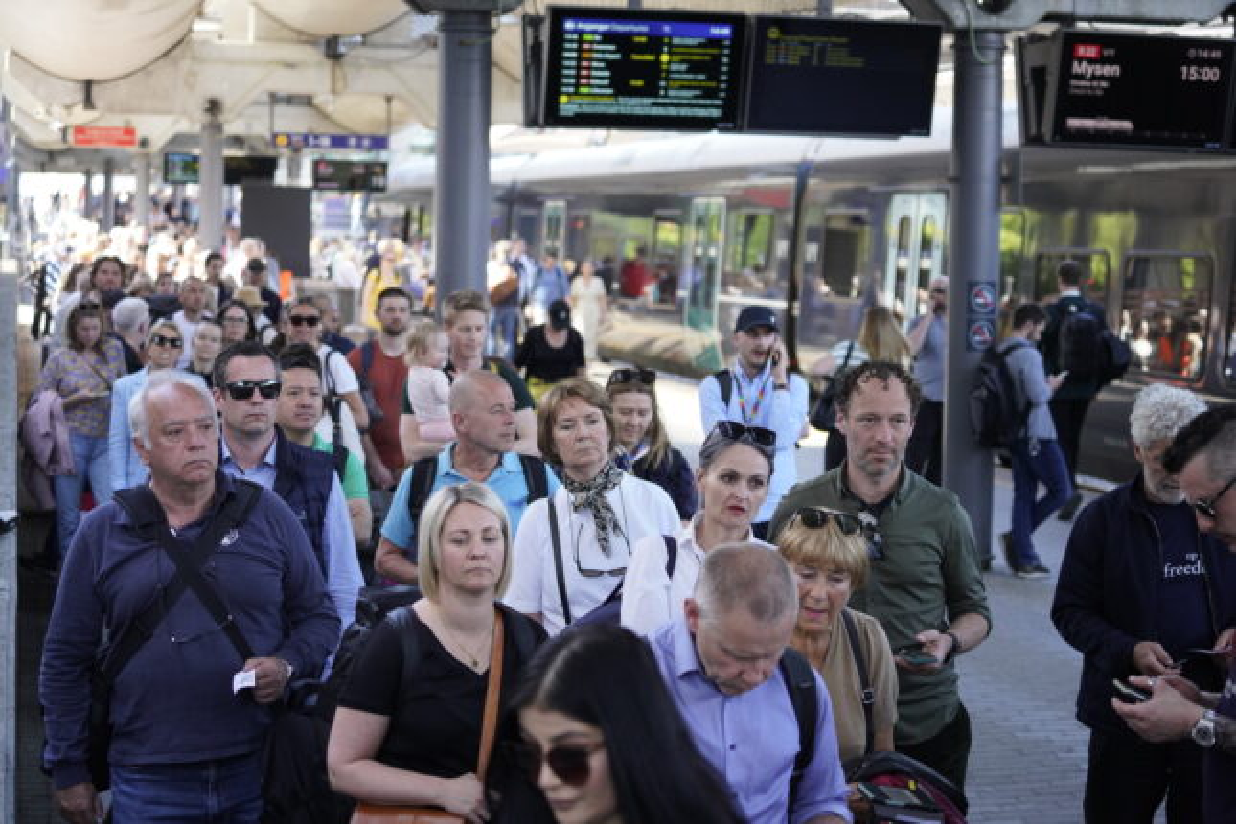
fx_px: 2403
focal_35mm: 70
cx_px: 618
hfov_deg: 28.8
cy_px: 412
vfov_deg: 19.5
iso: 1250
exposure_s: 1/400
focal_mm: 70
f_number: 4
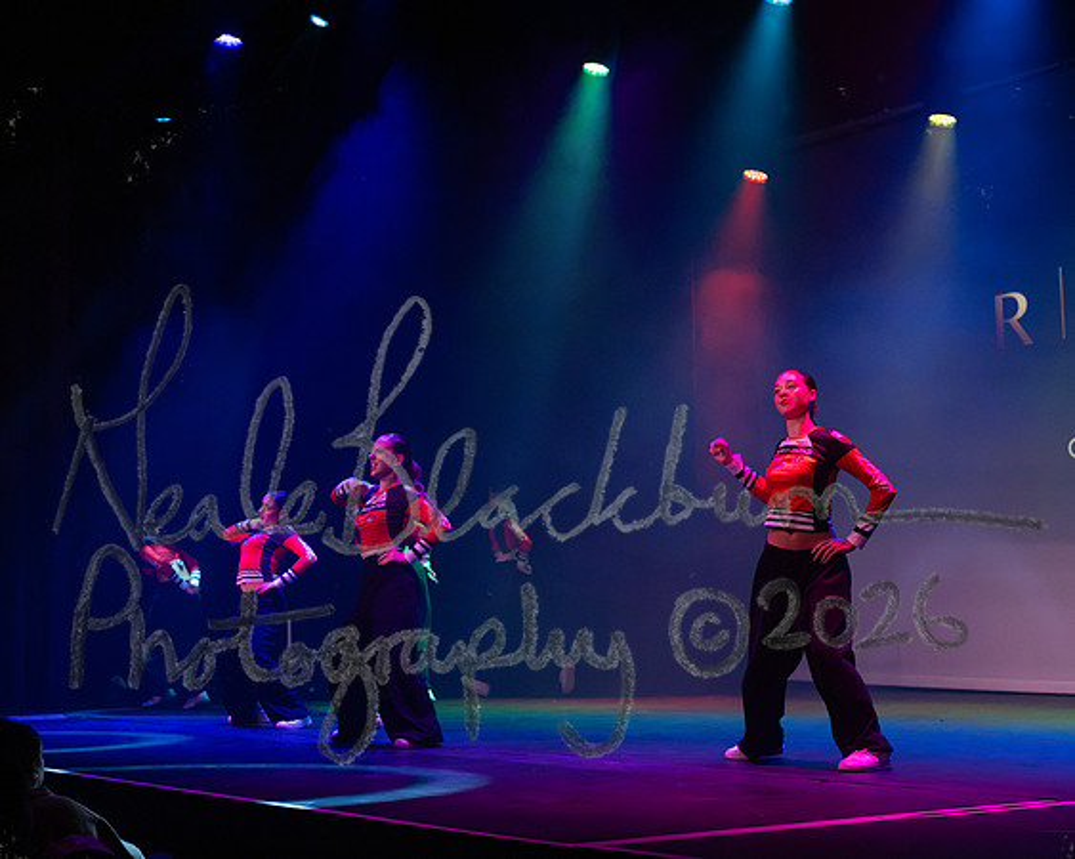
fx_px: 1792
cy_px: 430
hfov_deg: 33.3
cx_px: 464
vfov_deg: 27.0
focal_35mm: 56
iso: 6400
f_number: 5
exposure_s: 1/400
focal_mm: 50
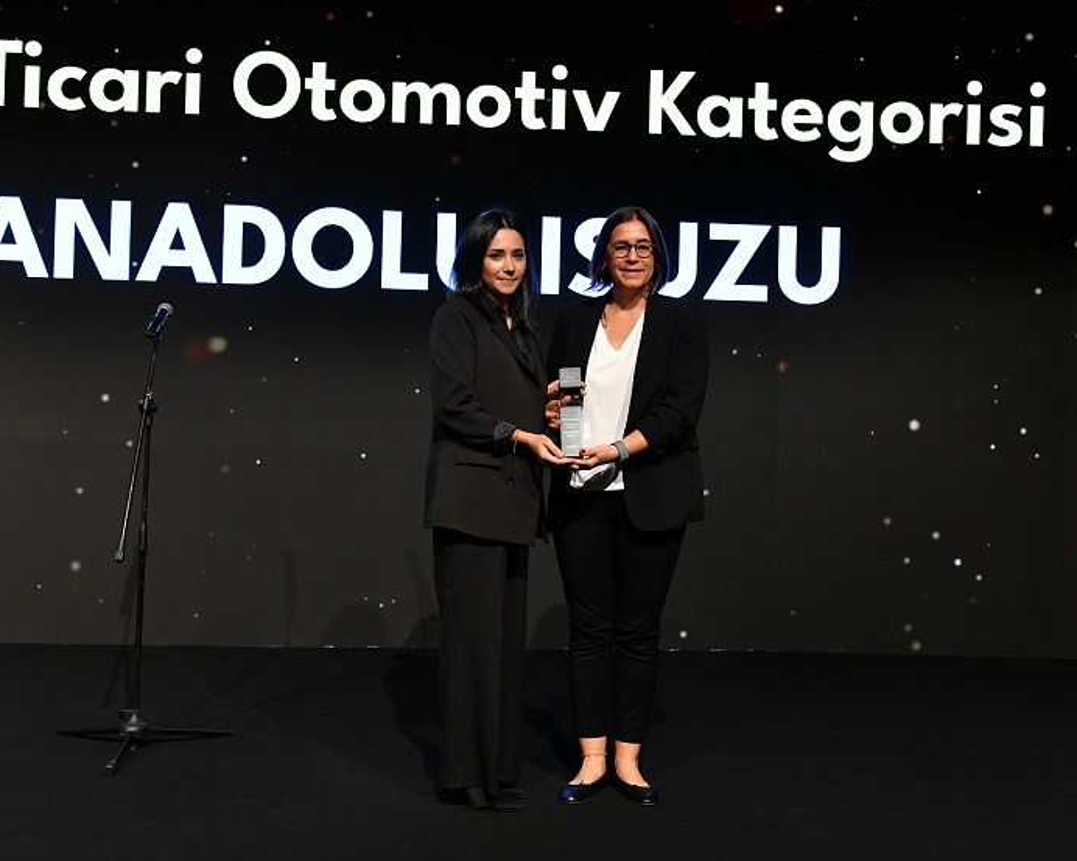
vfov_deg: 40.1
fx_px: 1179
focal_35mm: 37
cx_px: 532
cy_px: 438
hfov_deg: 49.1
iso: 2000
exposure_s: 1/160
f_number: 4.5
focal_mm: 32
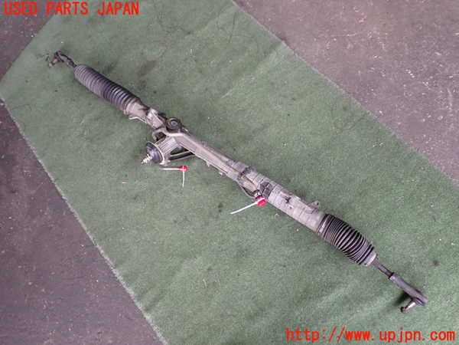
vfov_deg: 46.8
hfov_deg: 60.0
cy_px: 172
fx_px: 398
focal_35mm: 30
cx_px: 230
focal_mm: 5.4
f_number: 2.3
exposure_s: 1/80
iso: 200
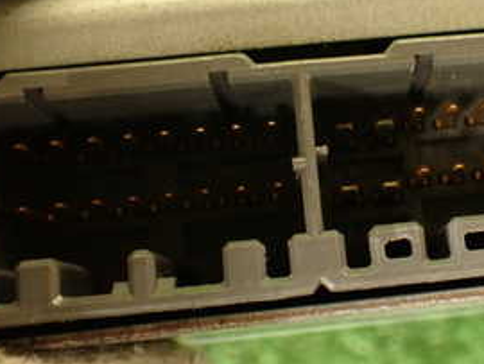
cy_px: 167
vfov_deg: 20.7
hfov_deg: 26.8
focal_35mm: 71
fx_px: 994
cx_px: 400
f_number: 2.4
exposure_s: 1/40
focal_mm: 5.79
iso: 200
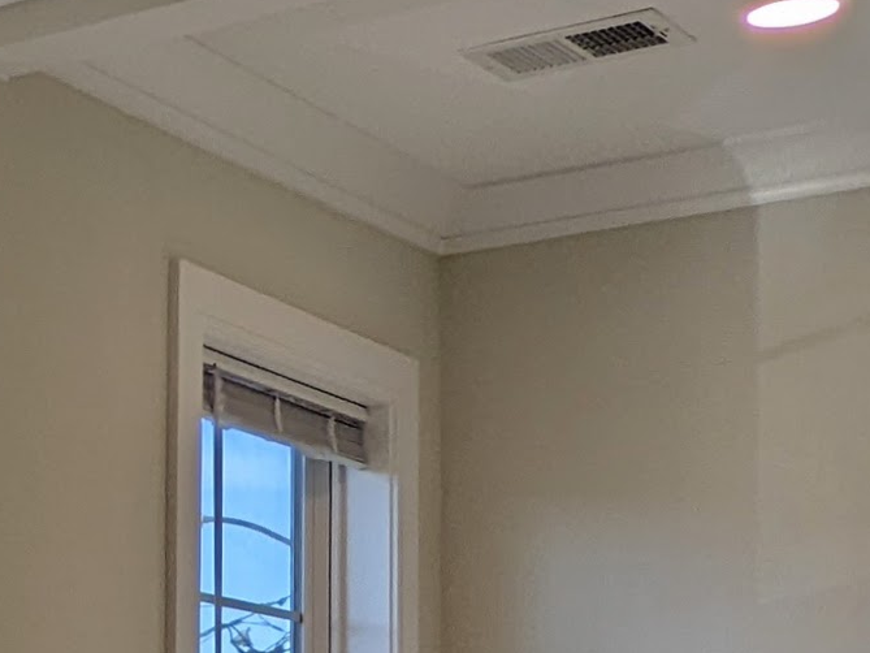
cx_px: -404
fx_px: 2413
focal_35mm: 96
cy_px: 816
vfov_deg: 14.8
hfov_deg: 18.3
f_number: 2.2
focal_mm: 2.22
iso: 30
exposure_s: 1/120
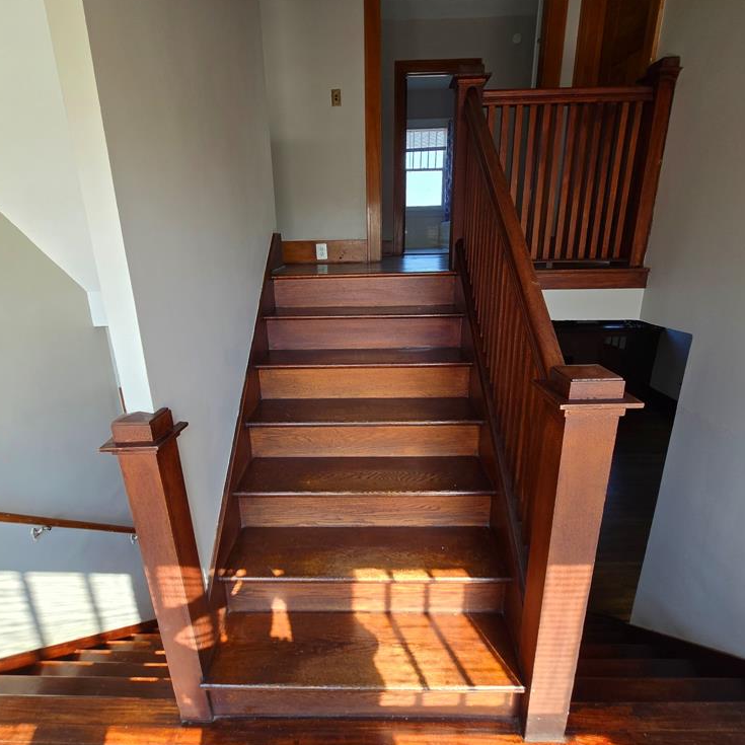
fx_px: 390
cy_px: 382
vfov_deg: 87.4
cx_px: 360
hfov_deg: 87.4
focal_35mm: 16
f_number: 2.2
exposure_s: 1/129
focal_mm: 2.2
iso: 50
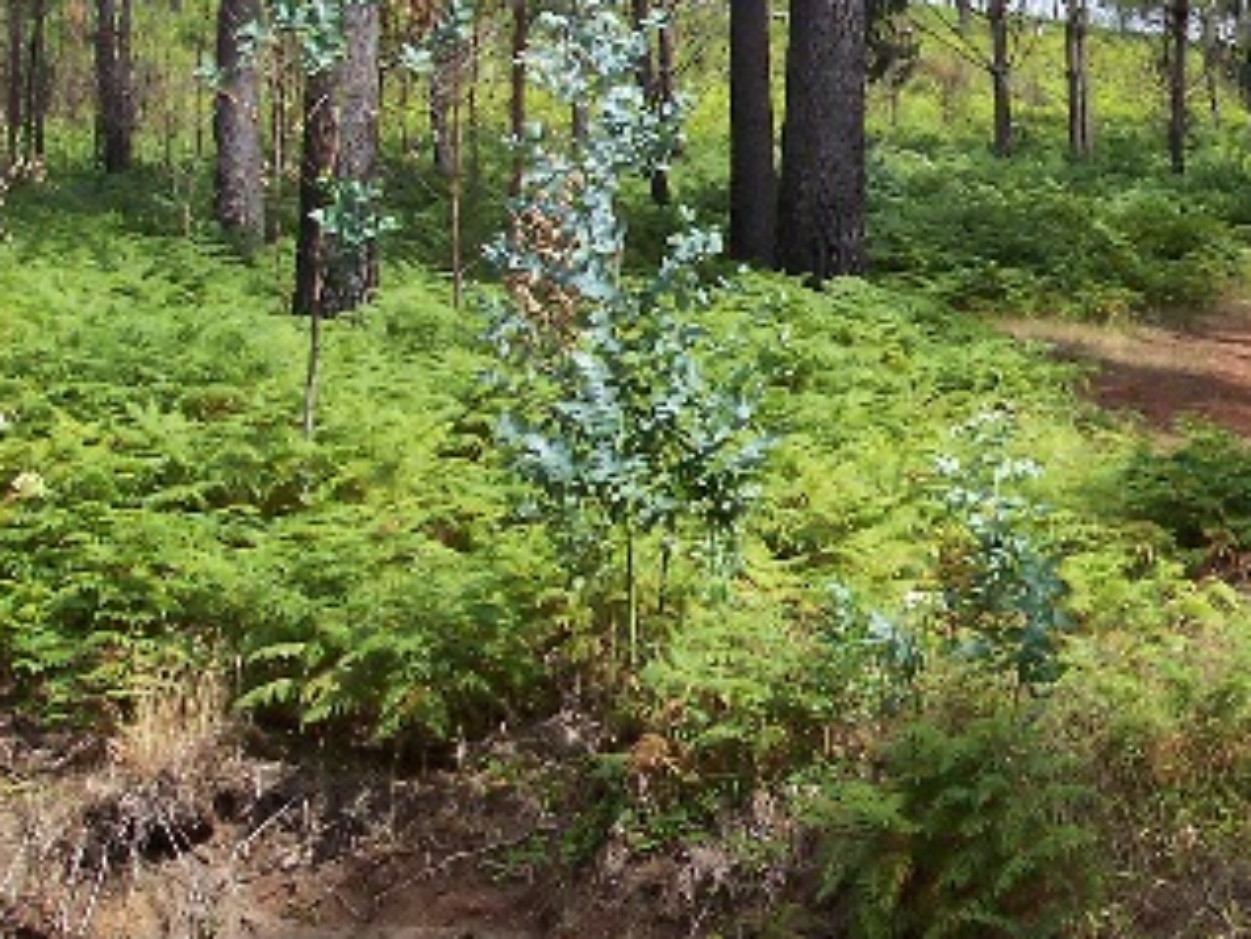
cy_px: 162
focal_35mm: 96
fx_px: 3471
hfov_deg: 19.8
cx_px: 1267
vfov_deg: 15.3
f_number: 4.8
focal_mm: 8
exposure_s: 1/350
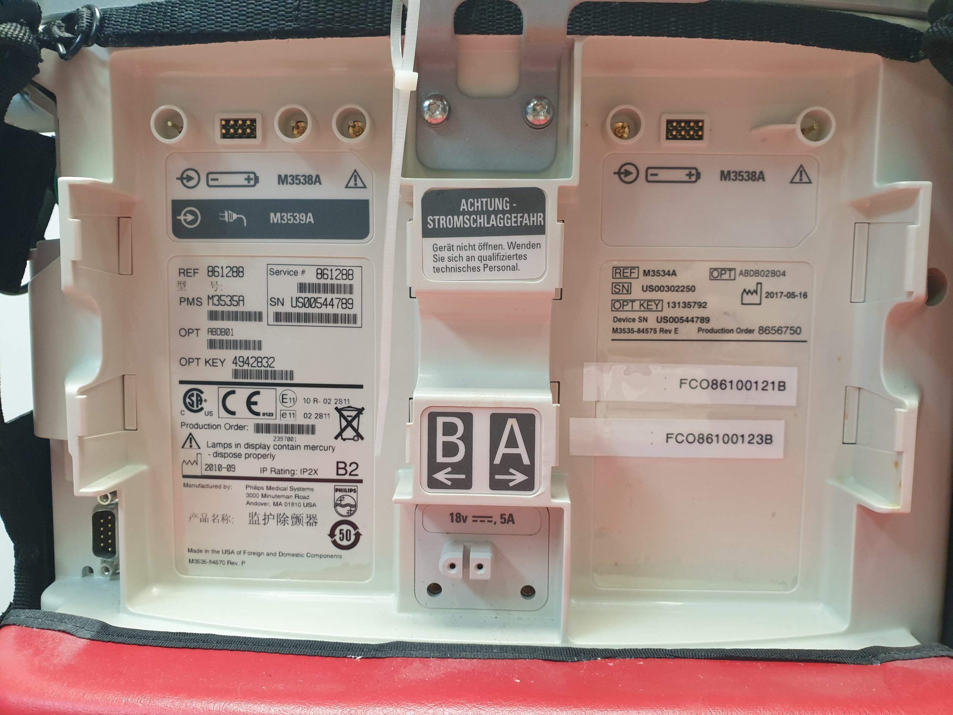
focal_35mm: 26
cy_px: 358
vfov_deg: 53.1
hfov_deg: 67.3
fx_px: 716
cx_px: 476
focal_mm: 4.3
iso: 200
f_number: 2.4
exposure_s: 1/50
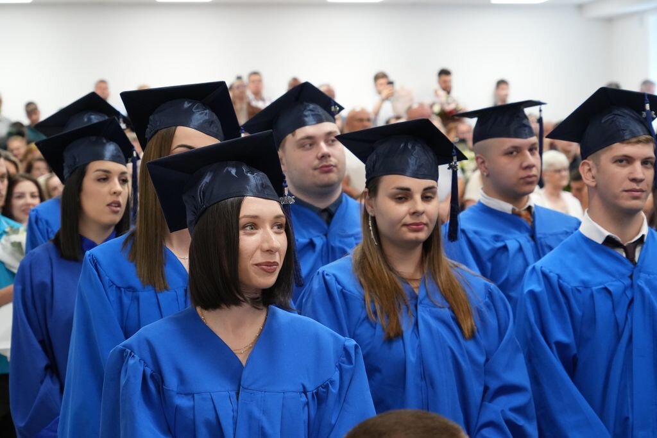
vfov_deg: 14.6
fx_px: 1716
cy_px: 219
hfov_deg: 21.7
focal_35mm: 94
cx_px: 328
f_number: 8
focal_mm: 94
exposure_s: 1/100
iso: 6400
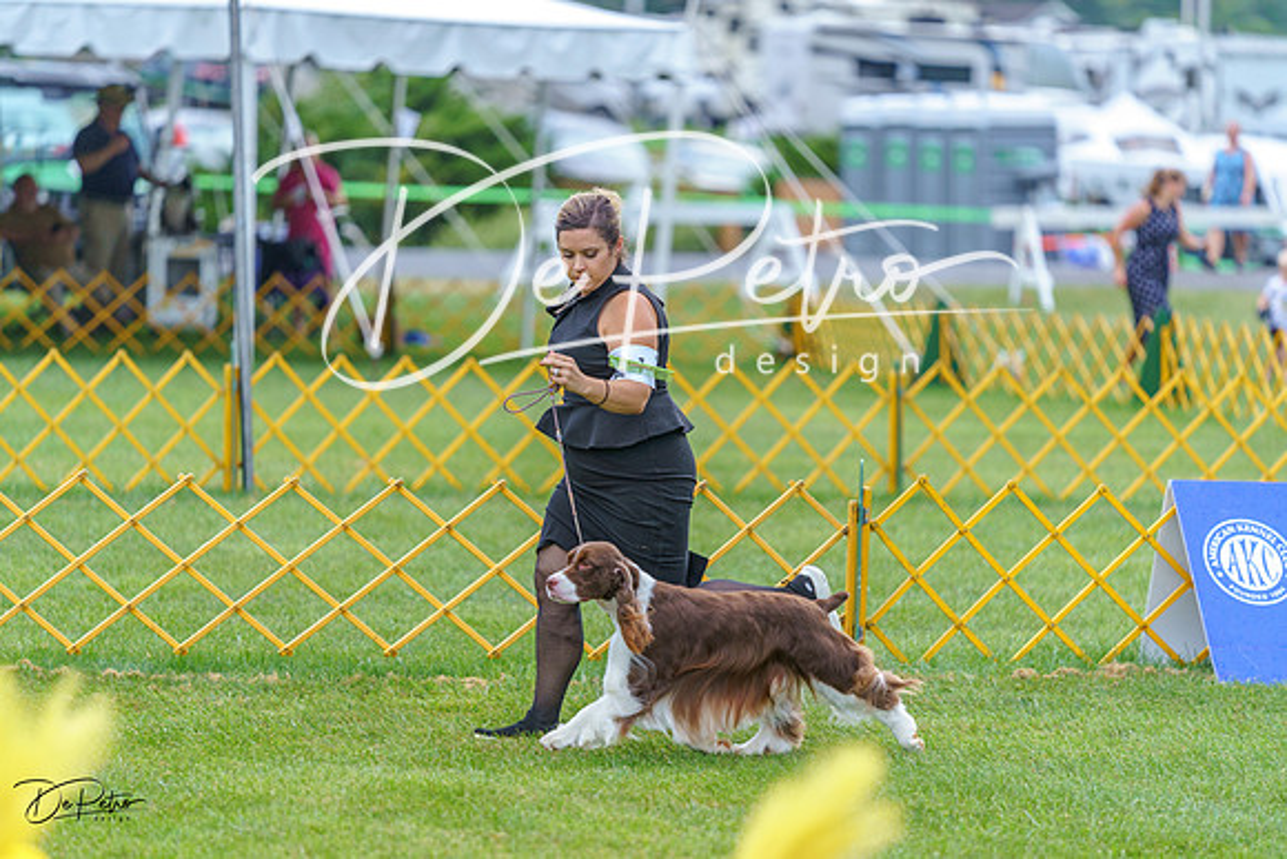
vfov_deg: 6.9
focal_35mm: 200
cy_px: 430
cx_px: 644
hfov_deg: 10.3
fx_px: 7151
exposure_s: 1/640
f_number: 2.8
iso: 640
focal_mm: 200
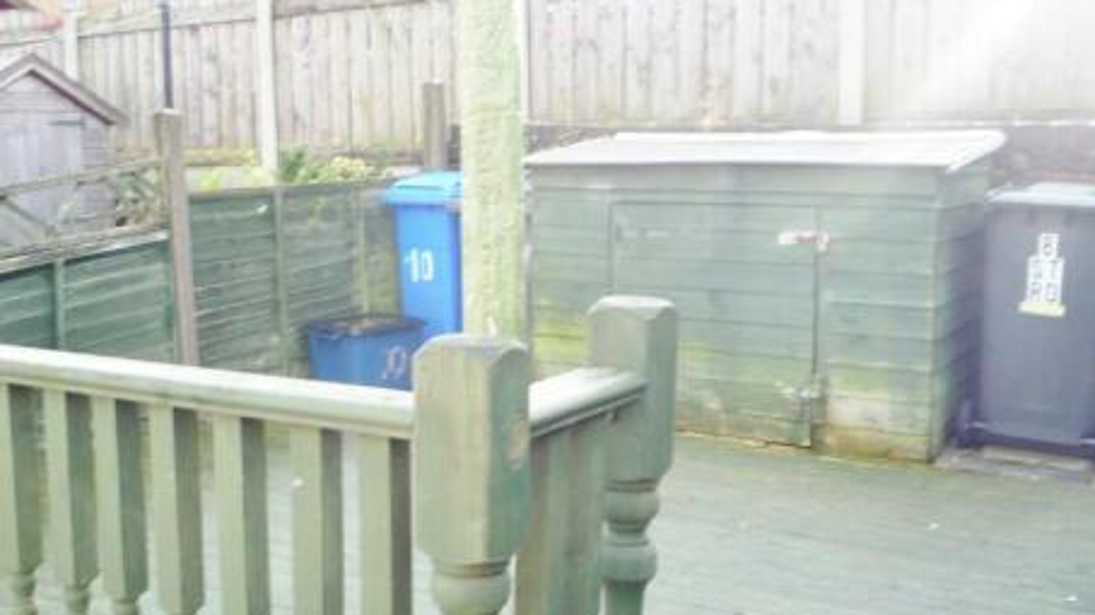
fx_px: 1219
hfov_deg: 48.2
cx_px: 472
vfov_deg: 28.3
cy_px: 308
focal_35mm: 42
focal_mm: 5.2
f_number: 3.3
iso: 100
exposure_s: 1/50
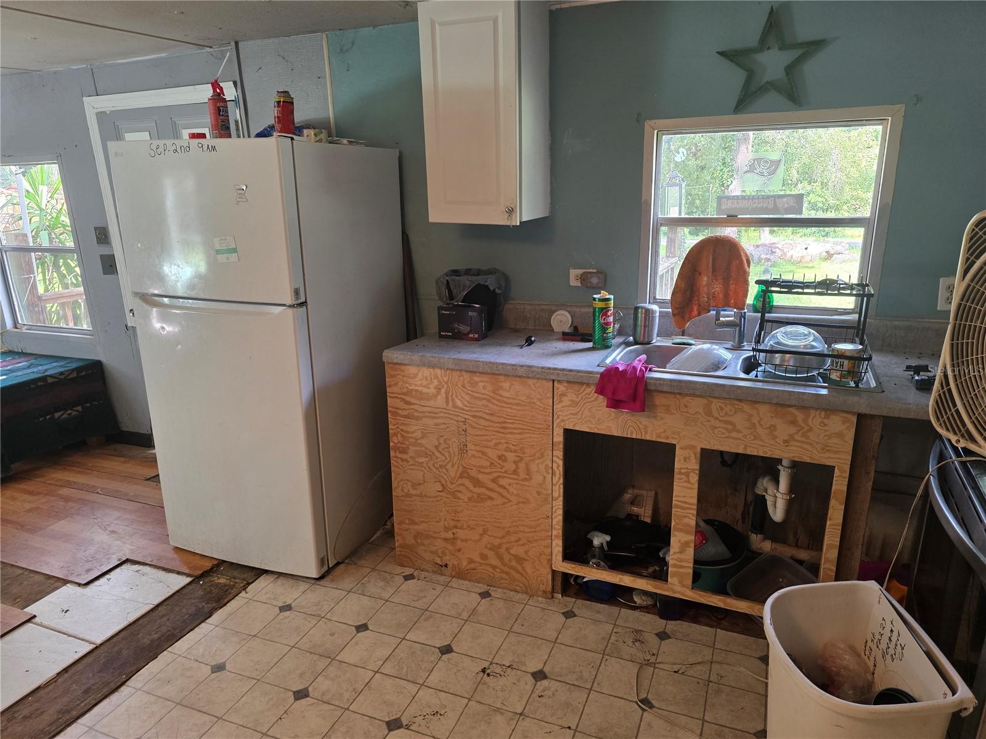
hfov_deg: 73.9
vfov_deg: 58.9
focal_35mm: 23
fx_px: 655
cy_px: 370
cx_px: 493
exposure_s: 1/120
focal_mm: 6.3
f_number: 1.7
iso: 250
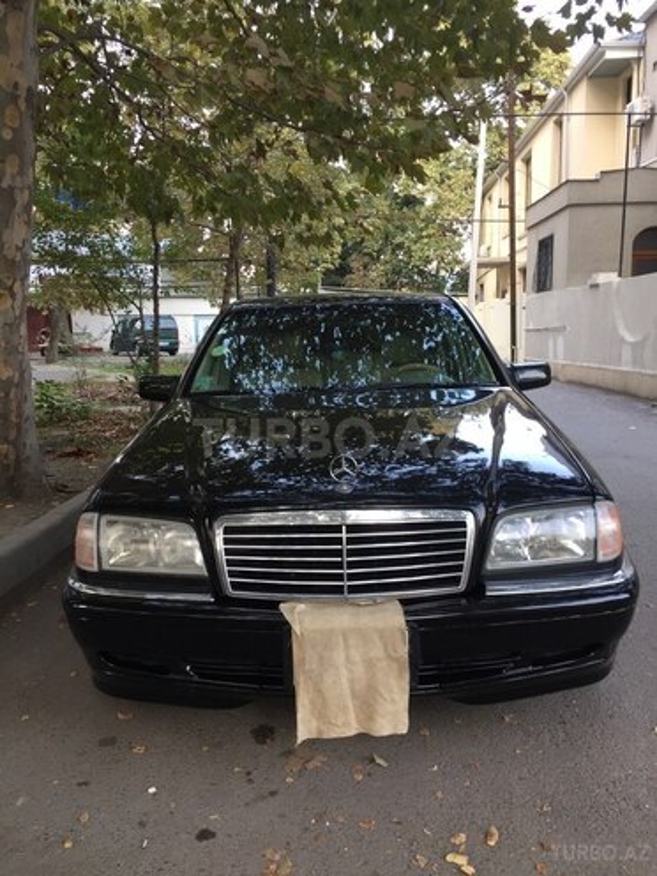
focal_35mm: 29
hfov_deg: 48.2
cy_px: 438
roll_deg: +0.9
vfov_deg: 61.7
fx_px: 734
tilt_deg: -9.0
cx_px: 328
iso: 40
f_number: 2.2
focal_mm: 4.15
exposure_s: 1/50
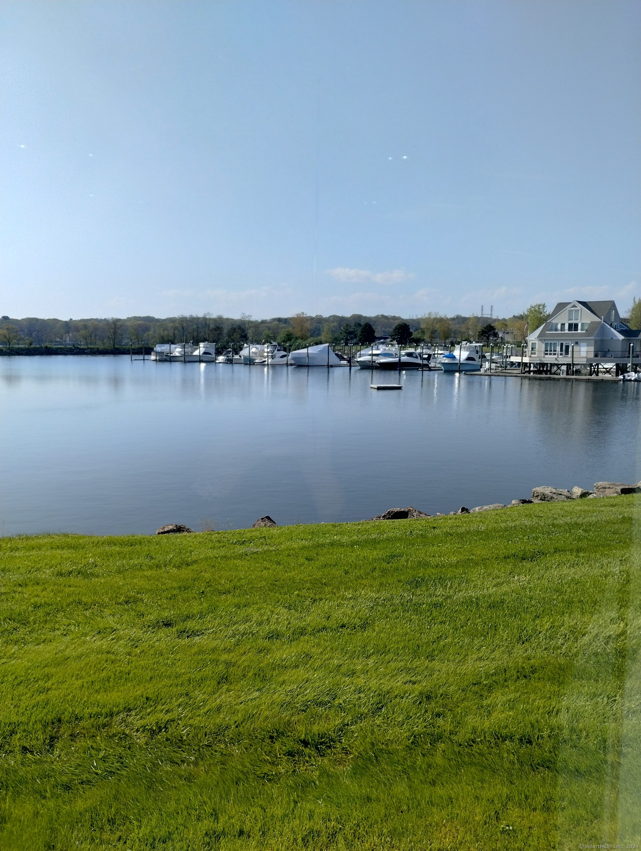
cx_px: 320
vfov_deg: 63.4
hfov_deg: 49.9
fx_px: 690
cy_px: 426
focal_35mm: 28
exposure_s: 1/544
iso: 100
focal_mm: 4.27
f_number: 1.8
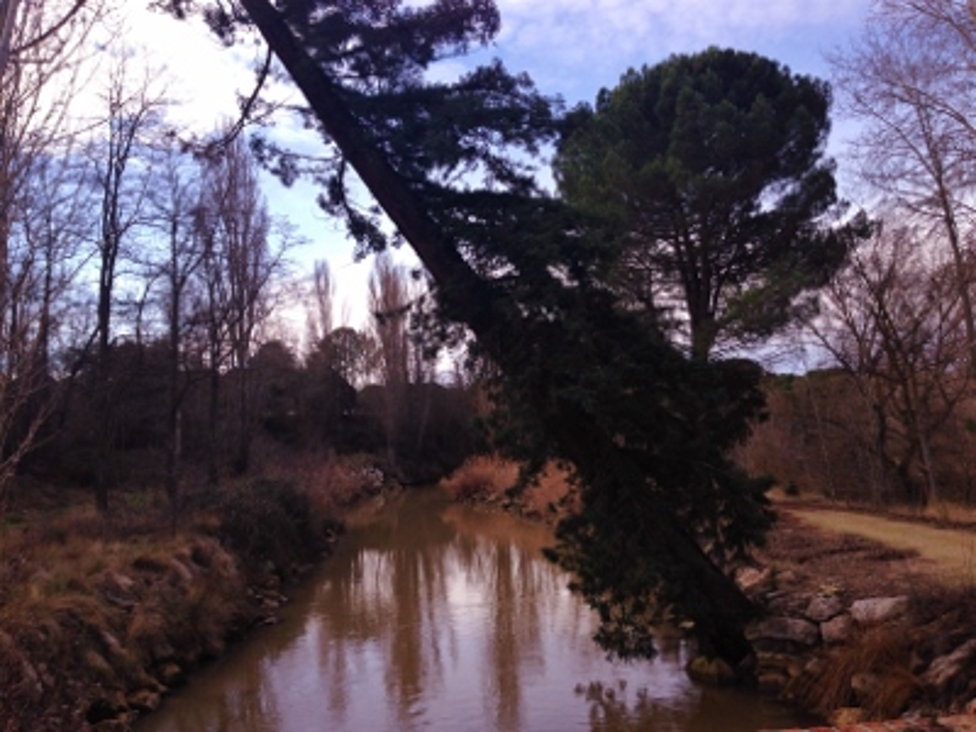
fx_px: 930
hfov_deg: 55.4
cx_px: 488
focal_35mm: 33
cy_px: 366
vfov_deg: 42.9
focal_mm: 4.12
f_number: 2.4
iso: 50
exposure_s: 1/704
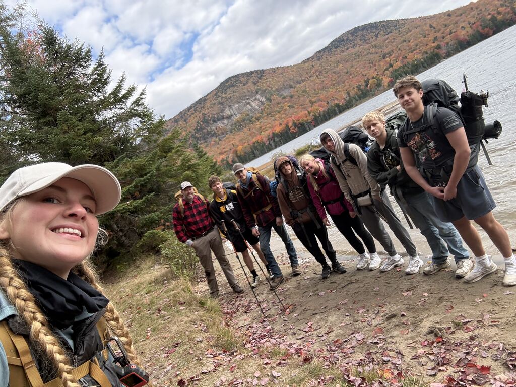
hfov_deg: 73.9
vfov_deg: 58.9
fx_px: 343
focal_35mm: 23
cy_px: 194
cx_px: 258
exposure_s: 1/322
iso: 40
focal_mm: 2.69
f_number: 1.9
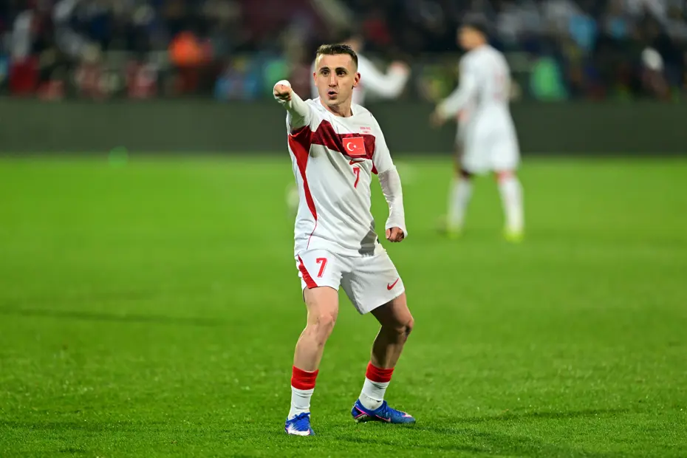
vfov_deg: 3.4
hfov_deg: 5.2
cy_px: 229
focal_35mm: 400
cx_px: 344
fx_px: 7633
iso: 2500
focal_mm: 400
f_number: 2.8
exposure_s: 1/1600
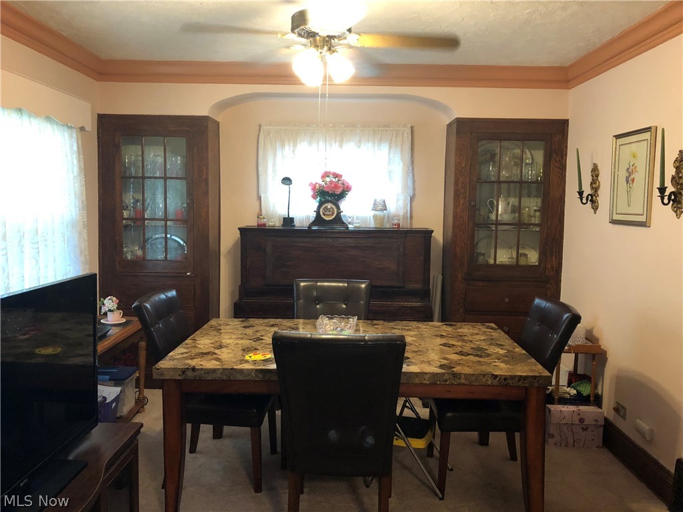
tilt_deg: -6.2
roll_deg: -0.9
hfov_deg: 63.4
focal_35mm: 28
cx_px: 342
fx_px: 552
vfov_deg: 49.7
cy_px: 256
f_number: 1.8
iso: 80
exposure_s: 1/15
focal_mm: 3.99
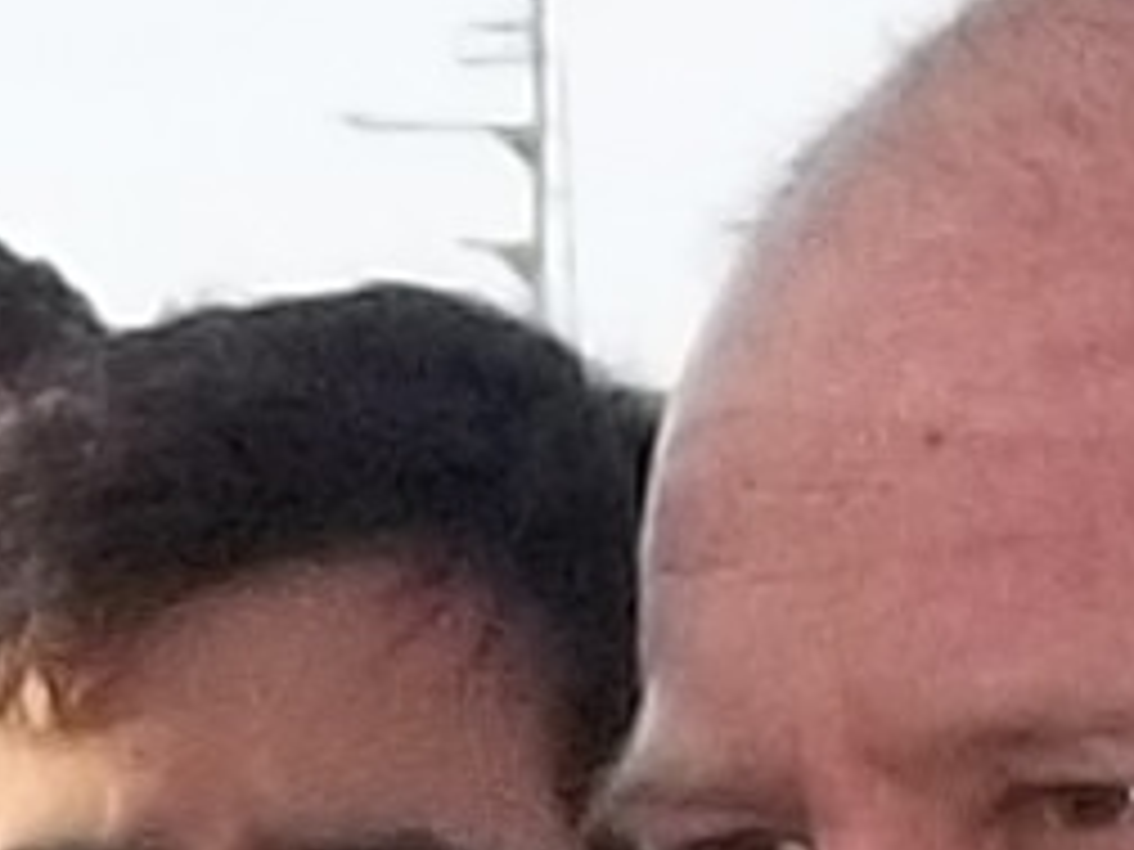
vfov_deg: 11.2
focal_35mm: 123
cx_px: -450
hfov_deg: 15.1
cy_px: 1561
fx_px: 4029
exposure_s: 1/640
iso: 100
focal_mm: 5.7
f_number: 2.9
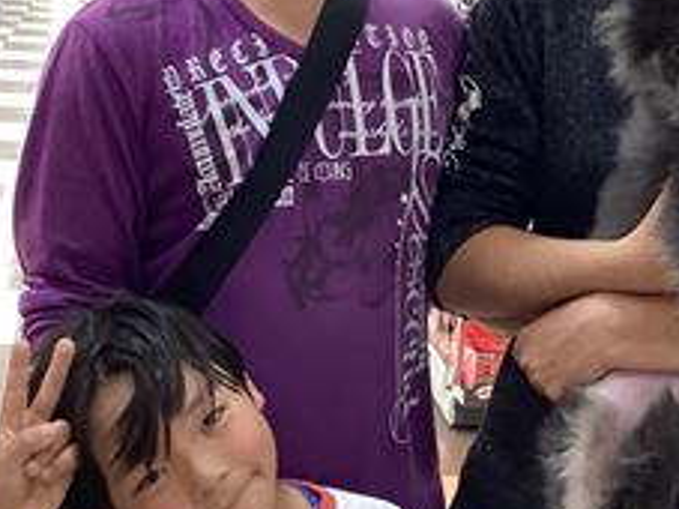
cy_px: 123
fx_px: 1608
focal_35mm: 82
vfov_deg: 17.9
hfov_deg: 23.8
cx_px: 338
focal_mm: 3.3
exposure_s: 1/50
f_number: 2.4
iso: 250
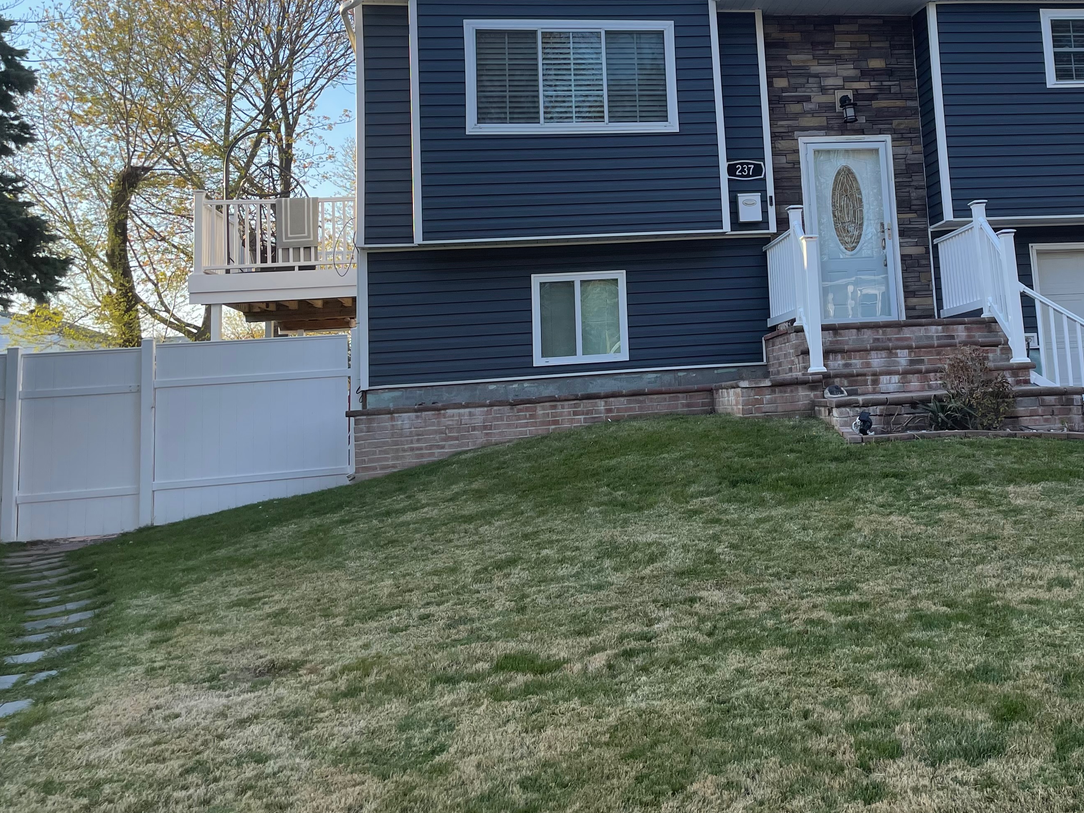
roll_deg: +3.9
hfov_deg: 45.6
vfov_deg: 35.1
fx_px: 1253
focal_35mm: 40
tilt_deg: +9.6
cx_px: 779
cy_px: 194
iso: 32
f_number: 1.6
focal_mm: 4.2
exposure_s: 1/924
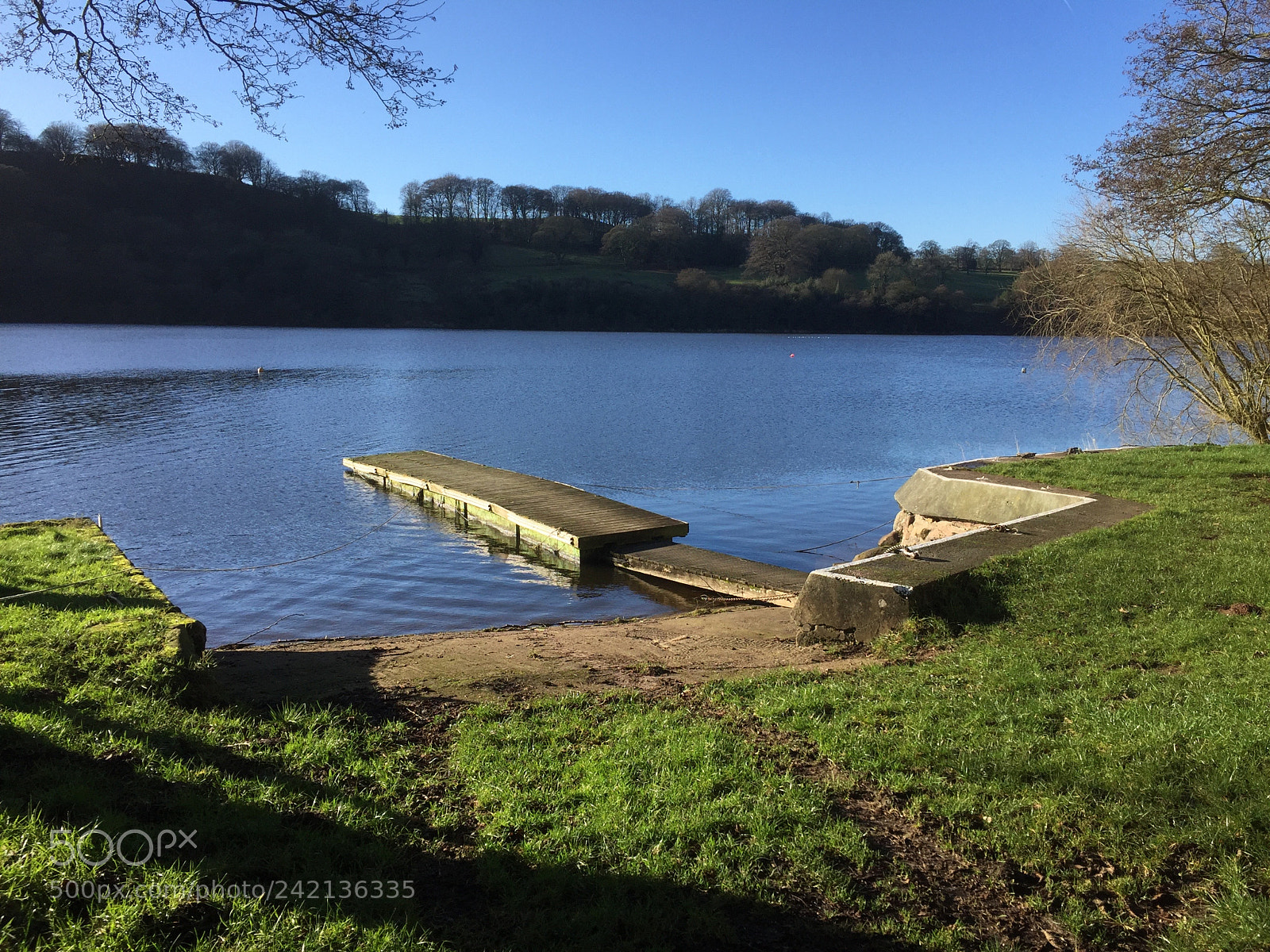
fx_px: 1064
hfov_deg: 61.7
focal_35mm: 29
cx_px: 635
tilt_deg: -6.6
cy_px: 476
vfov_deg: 48.2
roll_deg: -0.3
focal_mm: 4.15
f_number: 2.2
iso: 32
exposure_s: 1/1163
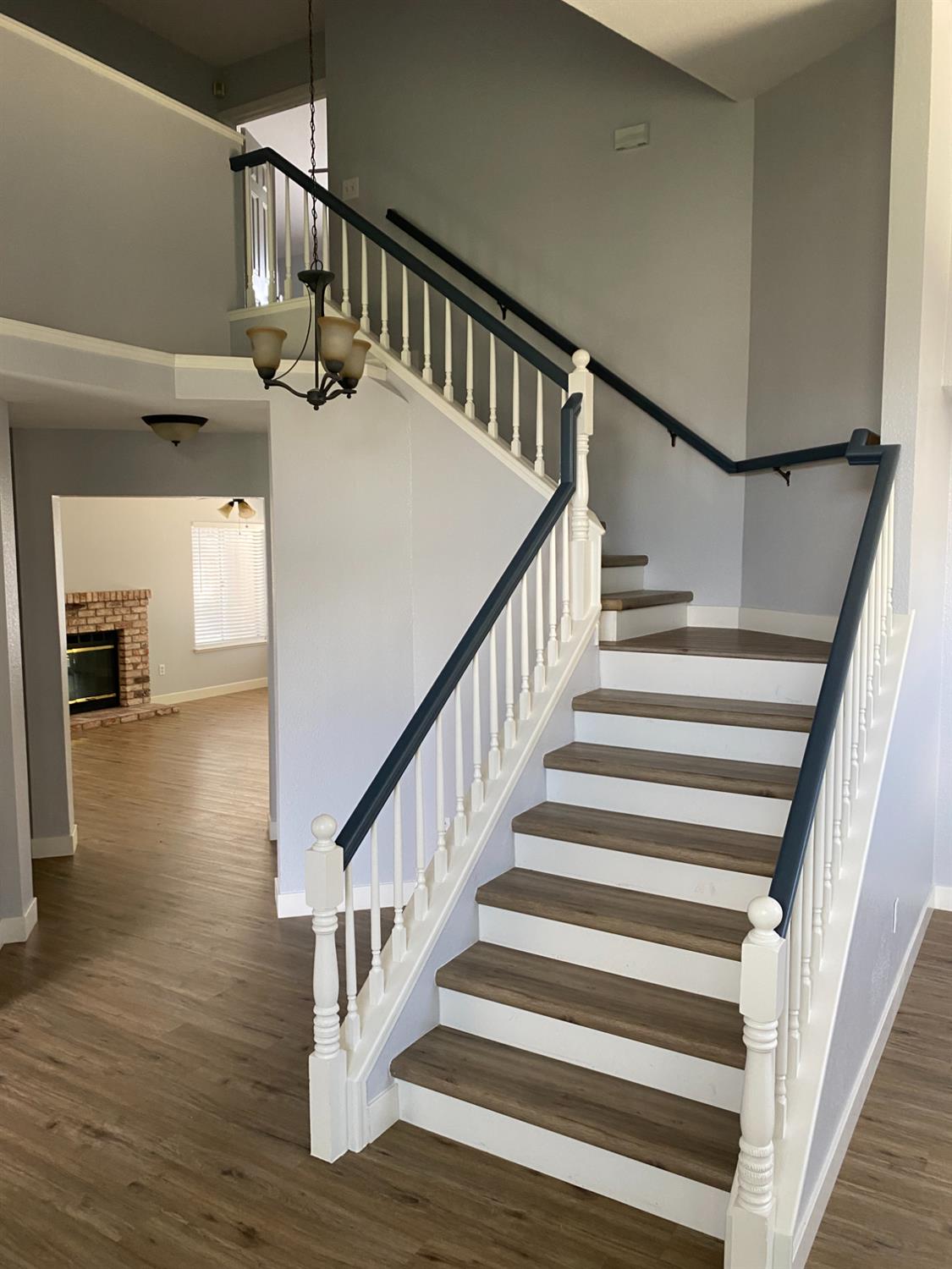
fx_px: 953
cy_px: 634
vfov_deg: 67.3
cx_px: 476
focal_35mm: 26
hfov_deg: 53.1
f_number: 1.8
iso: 125
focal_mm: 4.25
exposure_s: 1/96
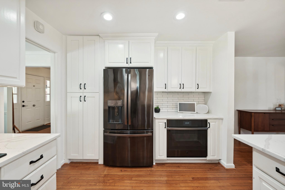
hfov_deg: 104.2
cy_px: 95
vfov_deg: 81.3
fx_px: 111
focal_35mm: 14
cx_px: 142
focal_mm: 14
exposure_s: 1/40
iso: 640
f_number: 7.1
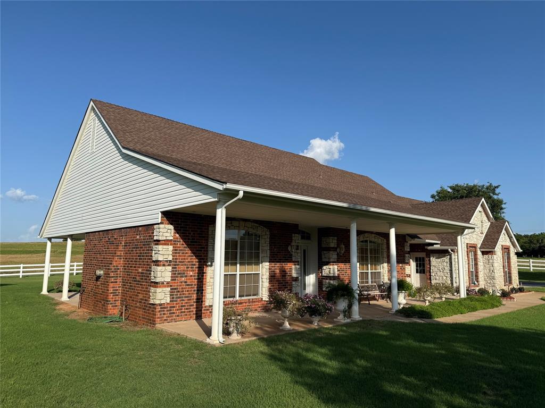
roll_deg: -2.0
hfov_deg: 71.6
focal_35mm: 24
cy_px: 204
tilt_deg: +8.3
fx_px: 378
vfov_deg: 56.8
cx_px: 272
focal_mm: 6.76
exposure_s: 1/5319
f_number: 1.78
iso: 80
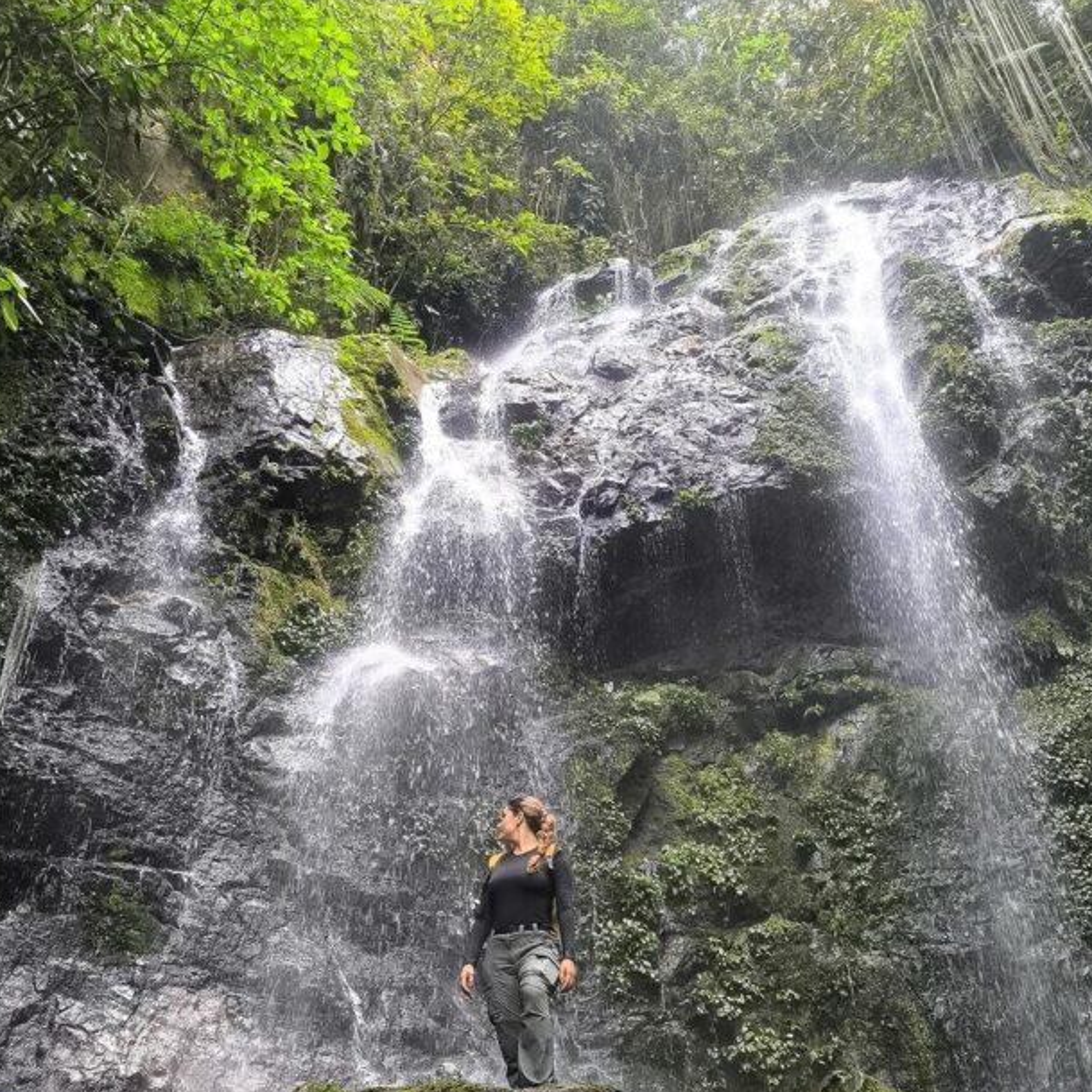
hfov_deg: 52.5
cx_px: 586
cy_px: 647
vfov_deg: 52.2
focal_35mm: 31
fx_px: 1106
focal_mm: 6.14
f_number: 1.65
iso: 250
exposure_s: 1/120
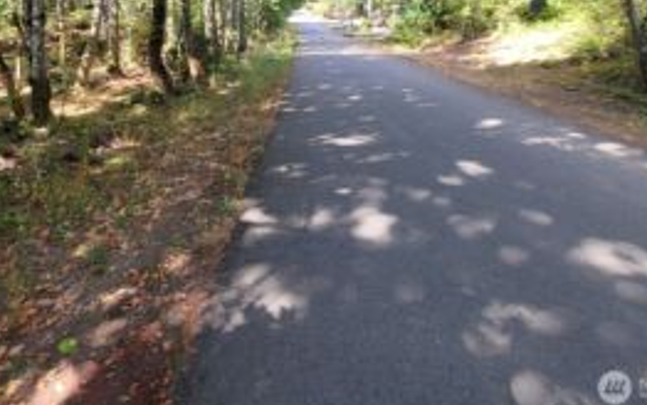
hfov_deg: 81.4
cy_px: 42
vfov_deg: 50.9
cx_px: 264
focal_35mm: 21
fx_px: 370
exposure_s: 1/131
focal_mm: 2.2
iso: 50
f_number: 2.2
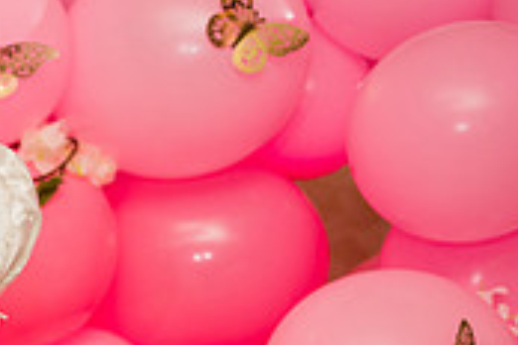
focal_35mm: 133
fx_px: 1914
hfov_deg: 14.1
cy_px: 449
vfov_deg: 10.1
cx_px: -327
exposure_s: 1/200
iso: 1000
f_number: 3.2
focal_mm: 40
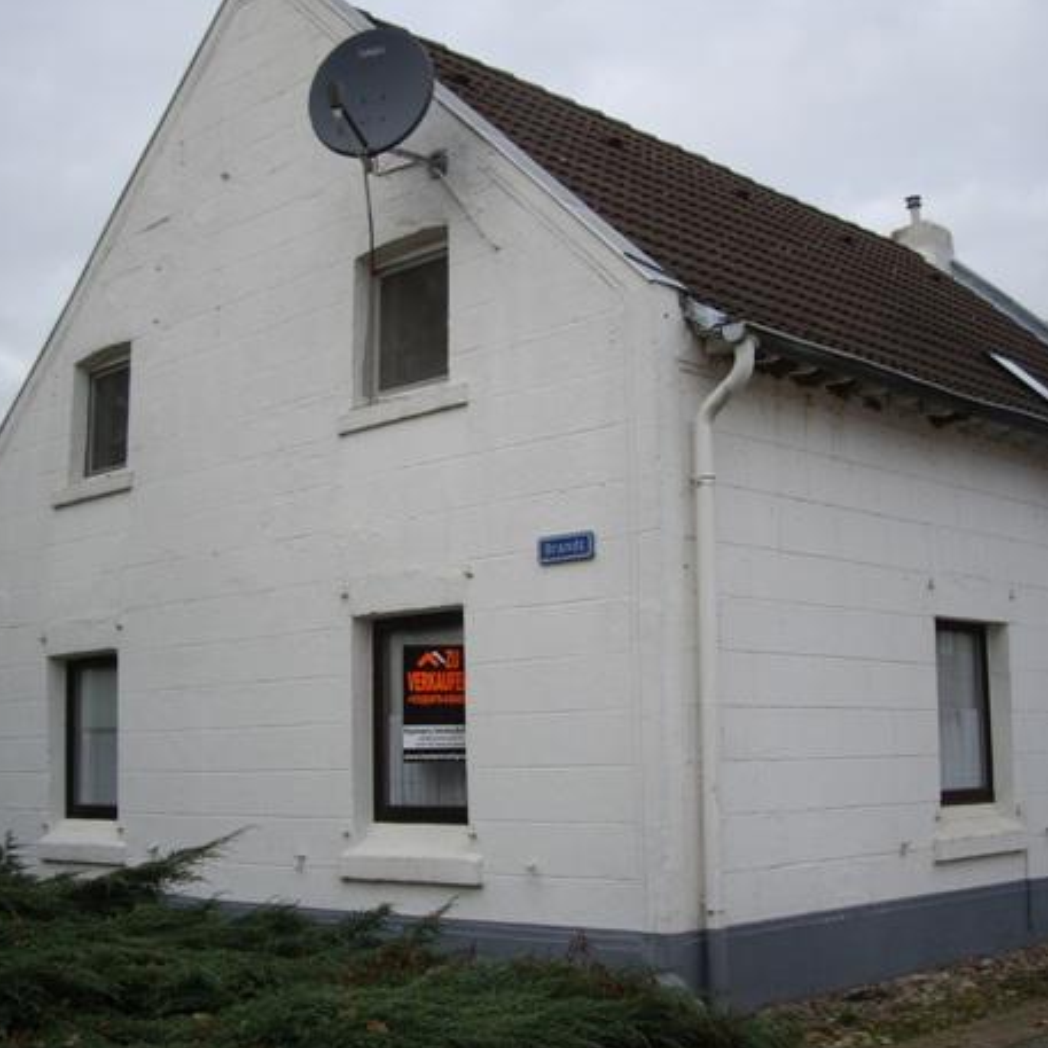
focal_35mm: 47
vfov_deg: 36.1
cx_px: 514
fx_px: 1610
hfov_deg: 36.1
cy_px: 543
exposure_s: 1/160
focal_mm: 7.9
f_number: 2.8
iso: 64
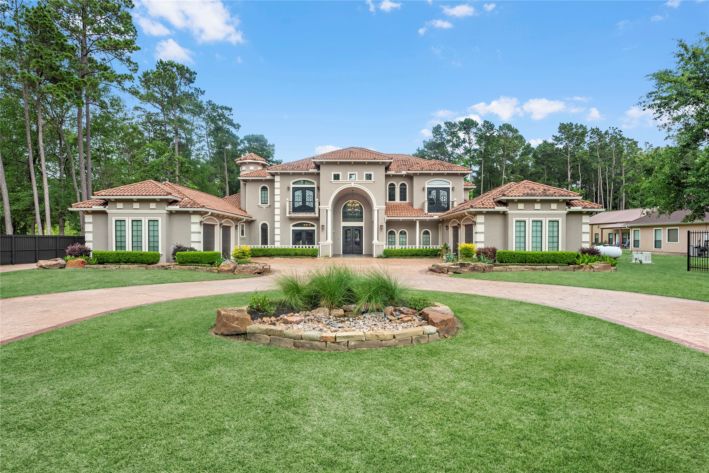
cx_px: 354
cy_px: 236
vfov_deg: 62.0
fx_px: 394
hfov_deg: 84.0
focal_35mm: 20
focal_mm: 20
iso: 100
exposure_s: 1/50
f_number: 9
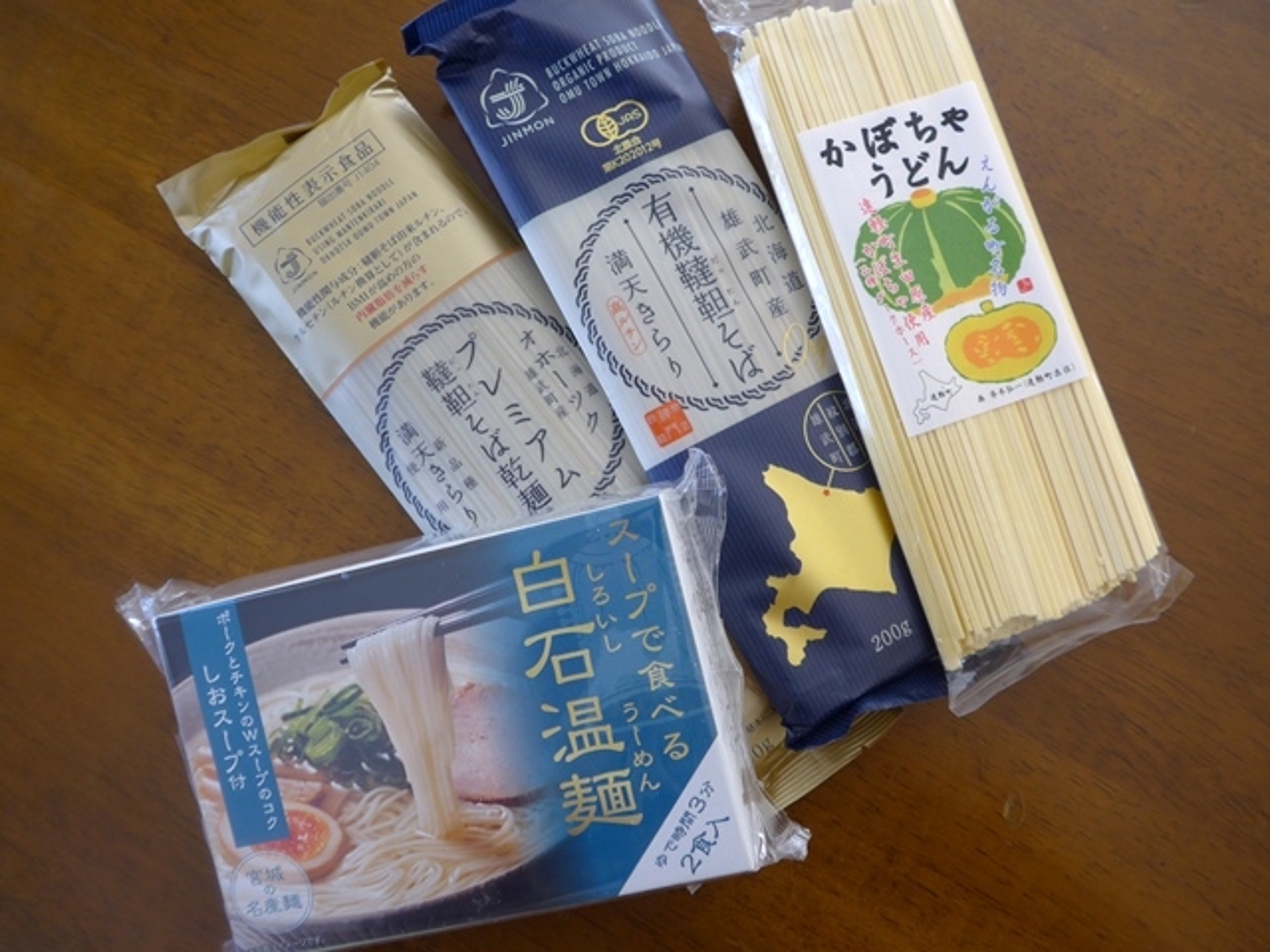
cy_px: 476
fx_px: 1027
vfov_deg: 49.7
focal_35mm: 28
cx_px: 635
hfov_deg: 63.4
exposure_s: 1/60
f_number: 2
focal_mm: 6
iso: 80
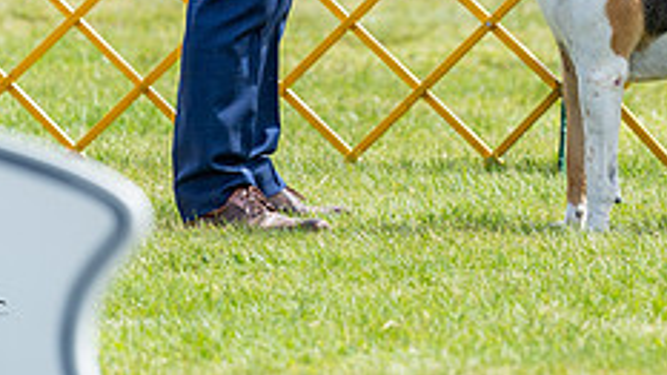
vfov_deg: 2.5
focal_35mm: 486
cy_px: -176
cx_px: 647
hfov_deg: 4.4
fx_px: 8594
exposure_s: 1/1000
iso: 160
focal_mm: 186
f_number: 3.5
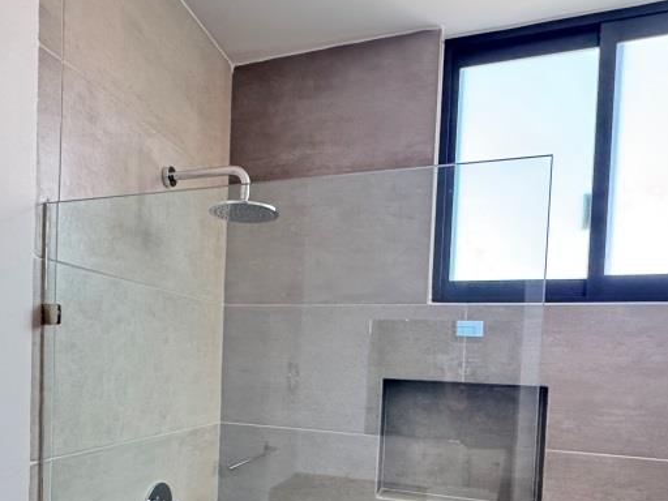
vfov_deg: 47.6
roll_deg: +0.4
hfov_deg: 62.5
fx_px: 540
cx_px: 249
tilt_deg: -2.6
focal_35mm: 28
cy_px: 384
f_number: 2.2
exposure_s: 1/67
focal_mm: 2.22
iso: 320
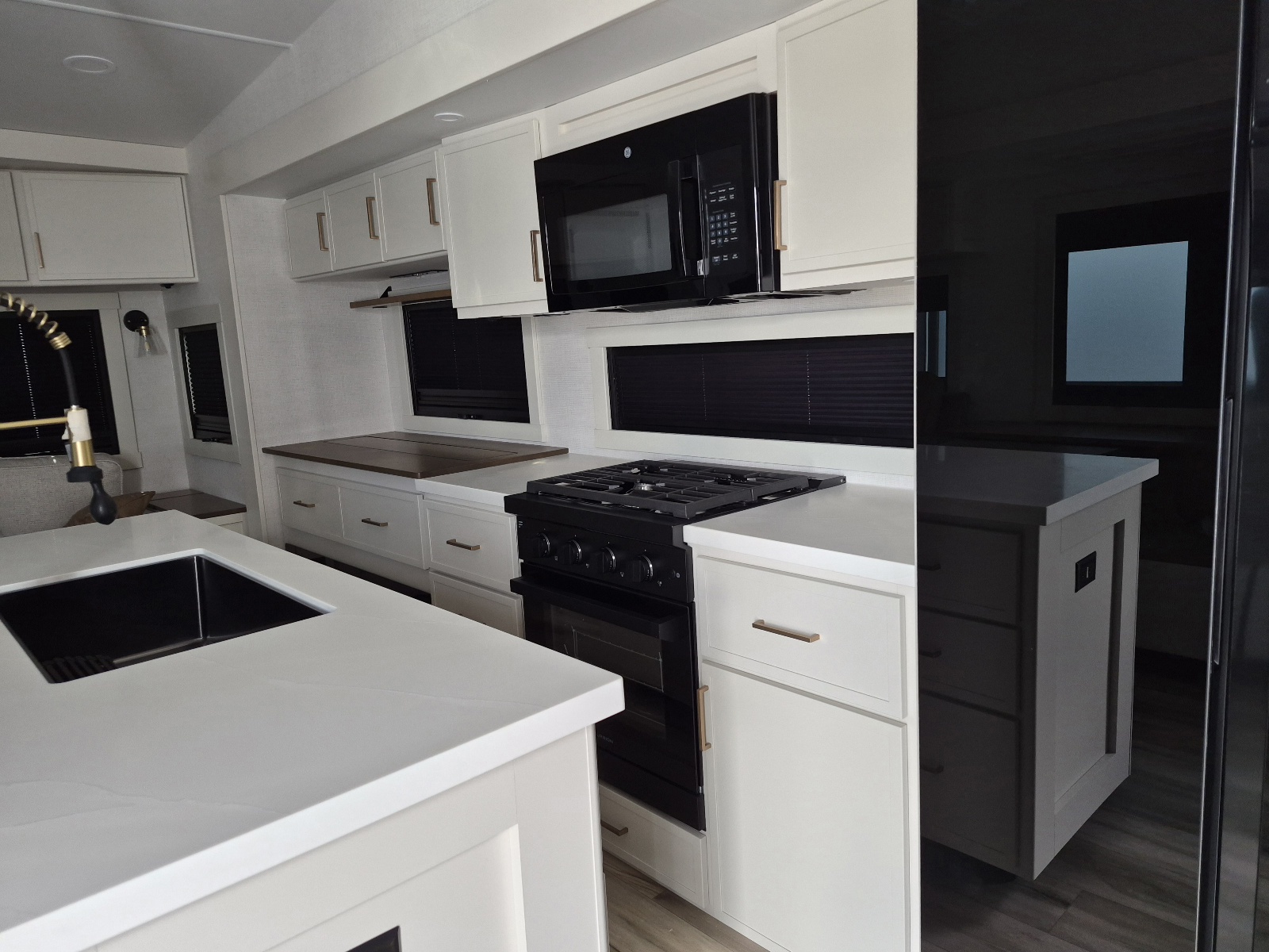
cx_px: 634
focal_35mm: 23
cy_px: 476
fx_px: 843
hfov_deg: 73.9
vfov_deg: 58.9
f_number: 1.8
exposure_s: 1/120
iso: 200
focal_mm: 5.4
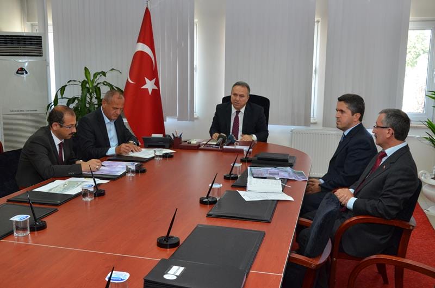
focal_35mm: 38
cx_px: 218
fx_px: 452
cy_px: 144
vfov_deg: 35.3
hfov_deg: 51.4
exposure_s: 1/60
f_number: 7.1
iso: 1000
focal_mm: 25
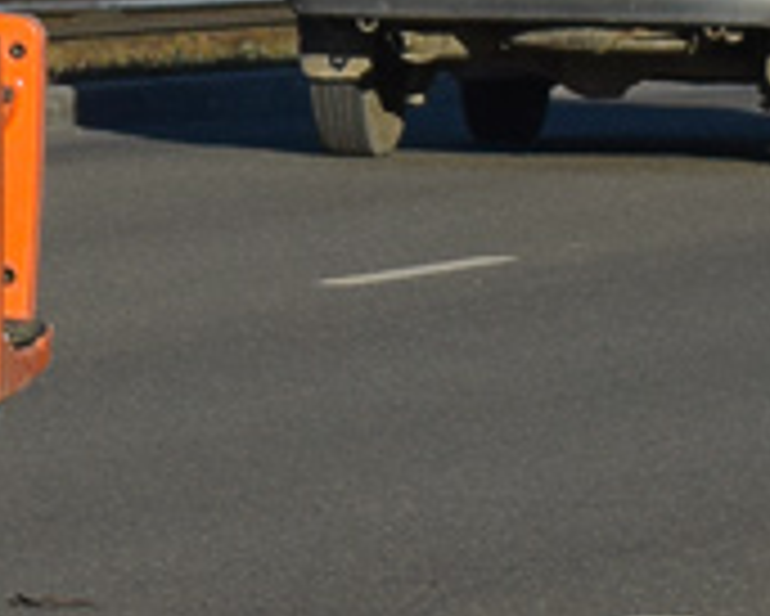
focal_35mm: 543
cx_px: -1310
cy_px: -594
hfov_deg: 3.5
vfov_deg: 2.8
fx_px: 12388
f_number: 8
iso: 200
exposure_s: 1/800
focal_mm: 55
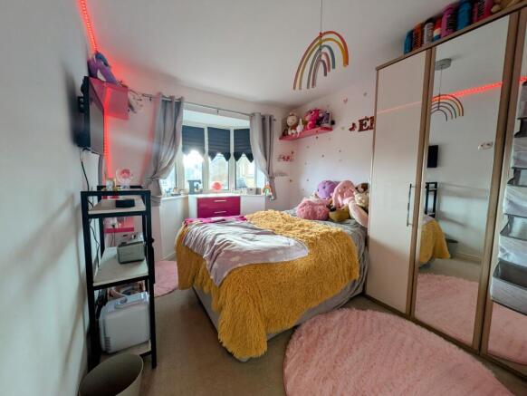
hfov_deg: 102.0
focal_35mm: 14
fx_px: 213
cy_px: 198
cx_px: 264
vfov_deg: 85.7
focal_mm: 1.83
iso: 64
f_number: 2.2
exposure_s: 1/50
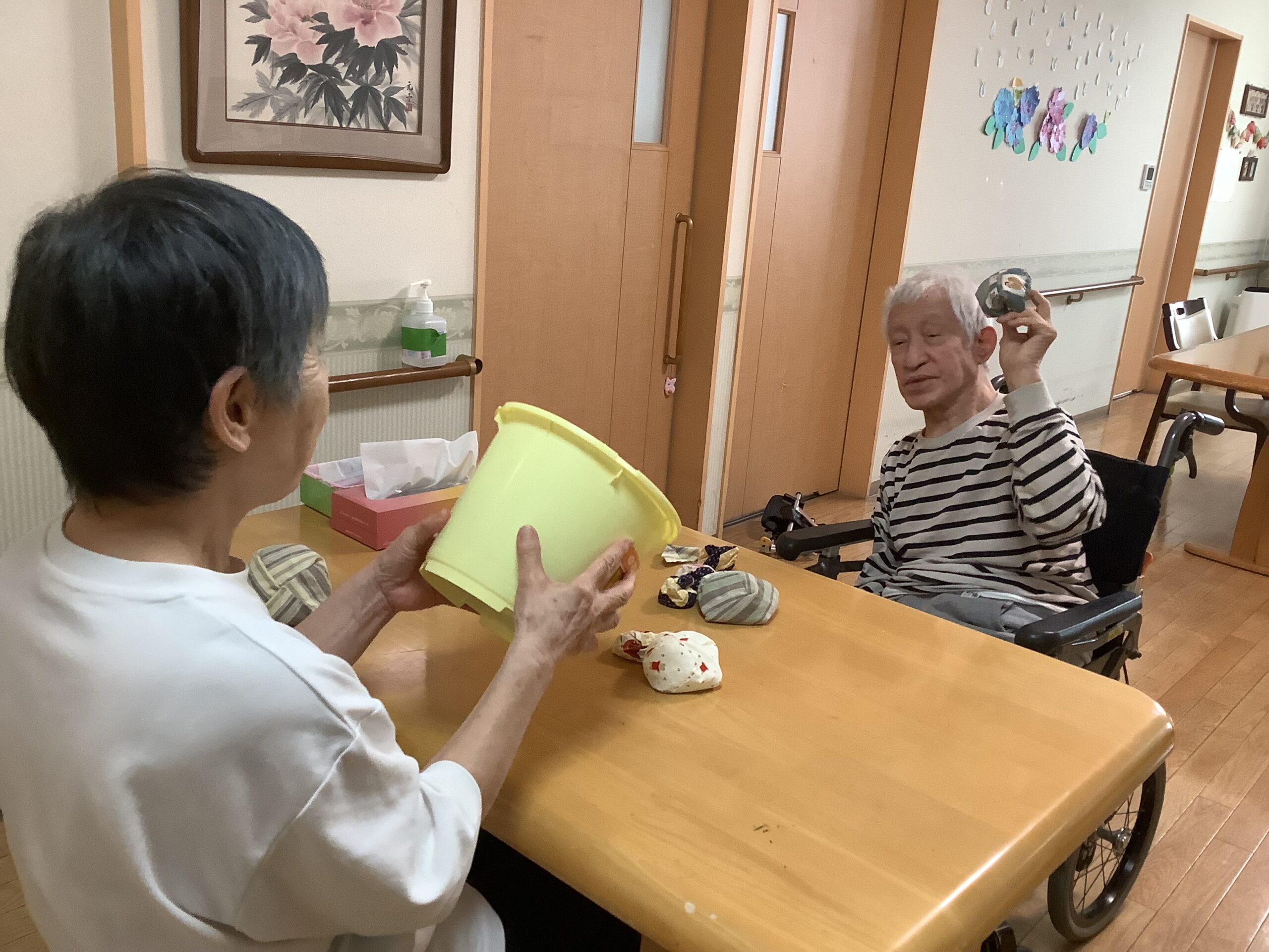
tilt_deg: -17.6
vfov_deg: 45.4
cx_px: 634
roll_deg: -3.7
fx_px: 1136
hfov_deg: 58.4
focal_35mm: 31
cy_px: 476
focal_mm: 3.3
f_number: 2.4
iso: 200
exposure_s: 1/60
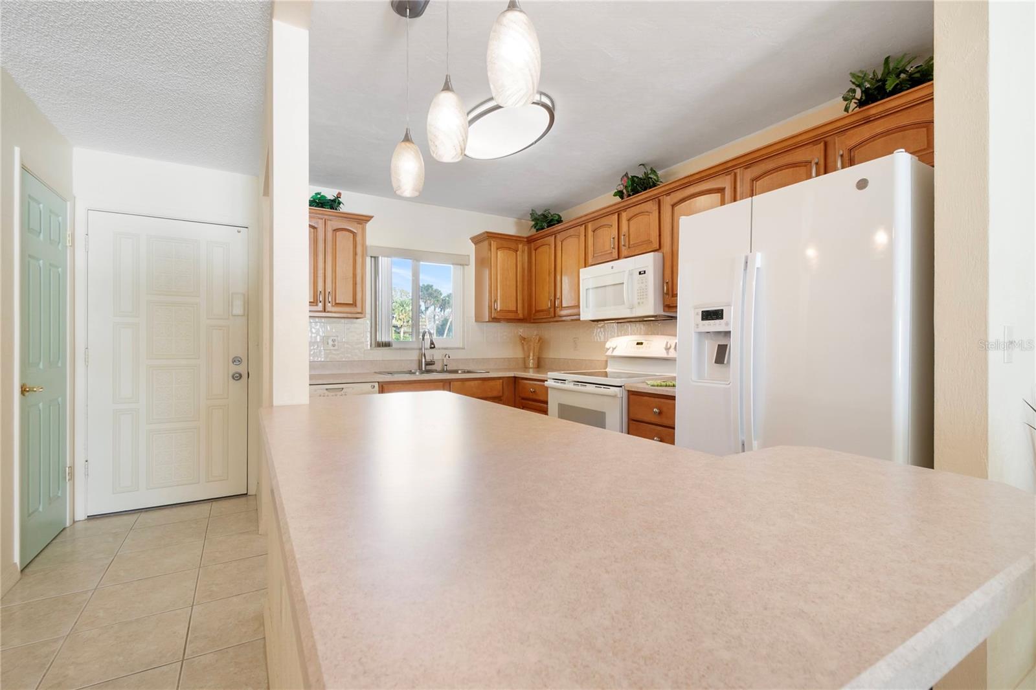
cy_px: 345
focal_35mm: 15
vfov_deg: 77.3
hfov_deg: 100.4
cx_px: 518
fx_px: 432
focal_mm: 10
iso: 320
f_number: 7.1
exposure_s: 1/2.5
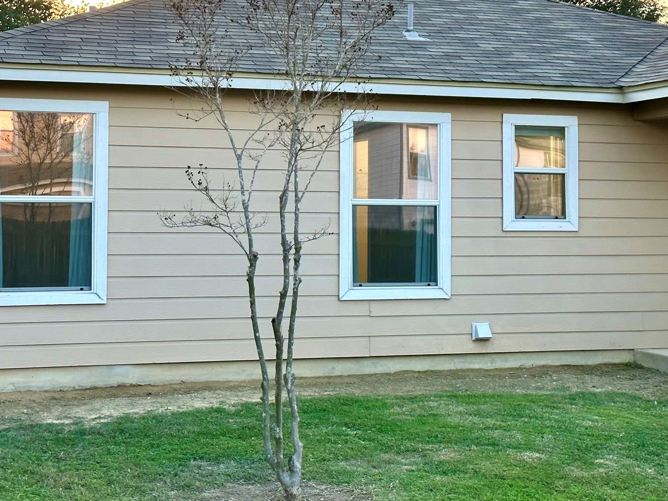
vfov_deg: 20.3
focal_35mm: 72
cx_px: 291
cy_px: 149
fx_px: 1390
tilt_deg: +2.5
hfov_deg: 27.0
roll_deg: -0.4
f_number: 1.78
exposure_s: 1/177
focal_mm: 6.86
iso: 64
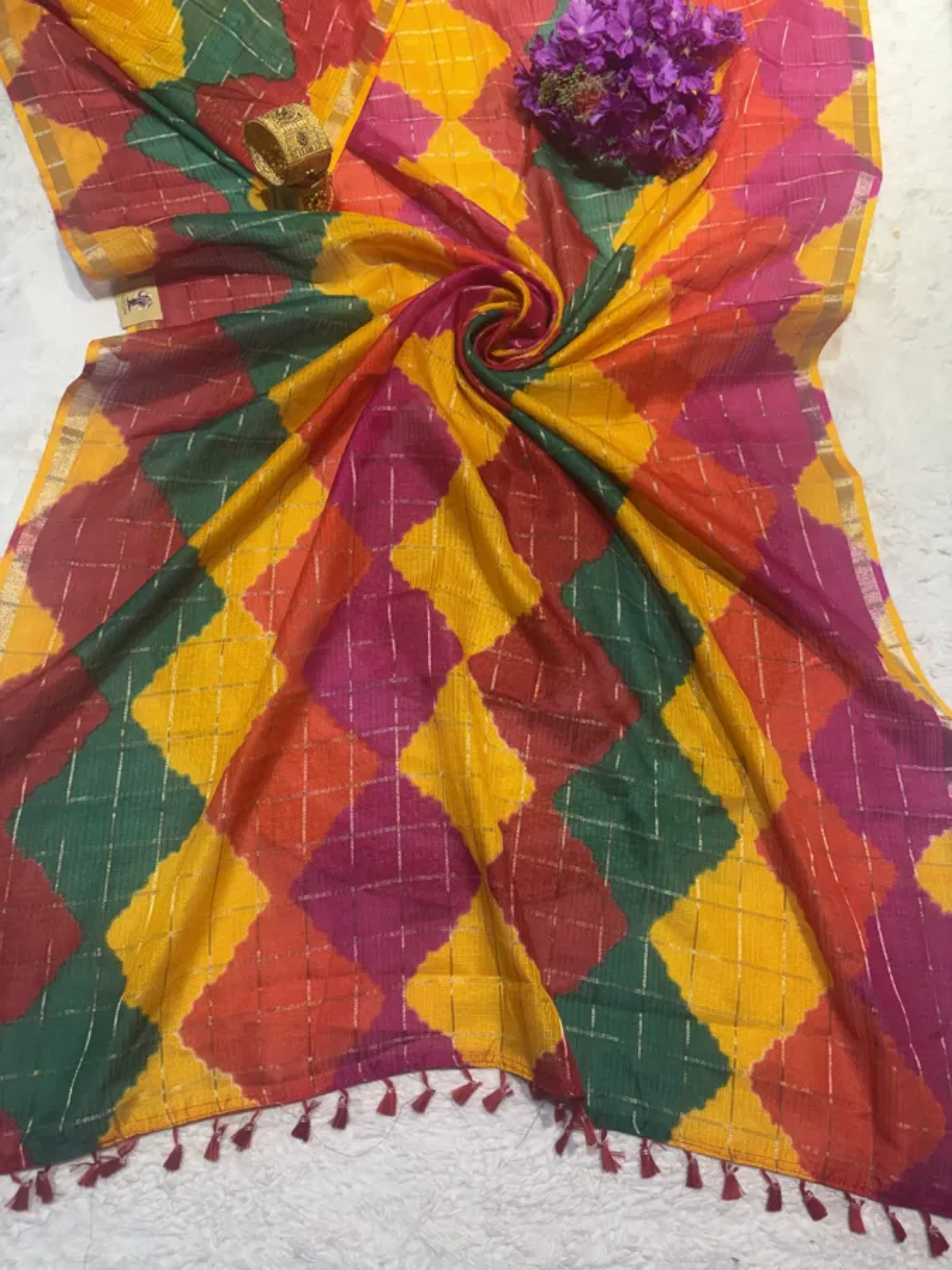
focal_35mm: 26
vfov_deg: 67.3
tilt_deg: -73.9
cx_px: 476
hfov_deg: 53.1
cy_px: 635
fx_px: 953
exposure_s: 1/100
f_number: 1.6
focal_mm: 5.96
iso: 80
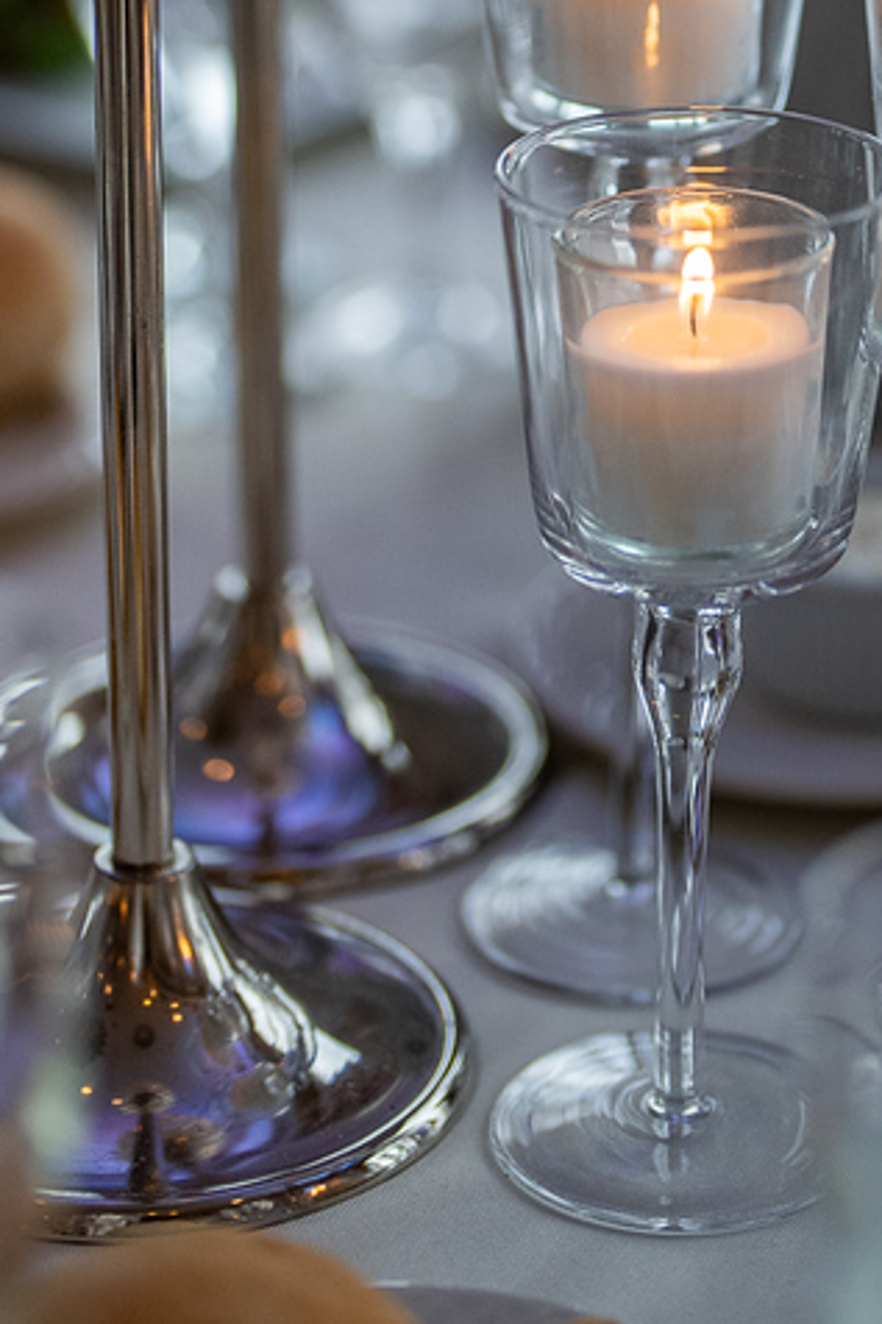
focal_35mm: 126
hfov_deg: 10.9
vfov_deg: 15.9
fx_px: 4634
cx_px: 643
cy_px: -78
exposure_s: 1/800
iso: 800
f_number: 1.4
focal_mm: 50
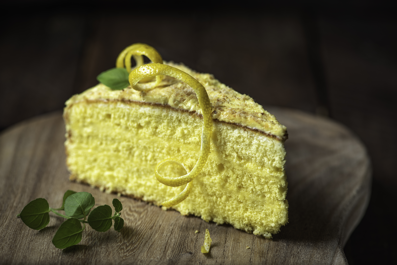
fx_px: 1158
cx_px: 198
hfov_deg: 19.5
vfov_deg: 13.1
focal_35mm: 105
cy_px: 132
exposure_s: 1/250
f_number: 5.6
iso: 50
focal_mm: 105
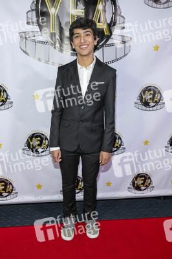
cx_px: 86
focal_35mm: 30
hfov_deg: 42.9
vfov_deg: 61.1
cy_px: 130
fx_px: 219
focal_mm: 30.5
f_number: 5.6
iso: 800
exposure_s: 1/200
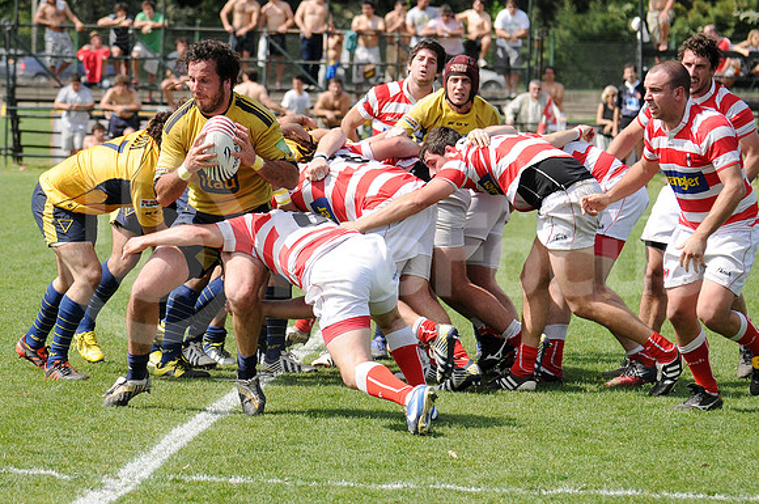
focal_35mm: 150
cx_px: 380
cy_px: 252
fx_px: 3158
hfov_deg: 13.7
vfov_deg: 9.1
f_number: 4.5
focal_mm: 100
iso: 250
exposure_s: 1/1000
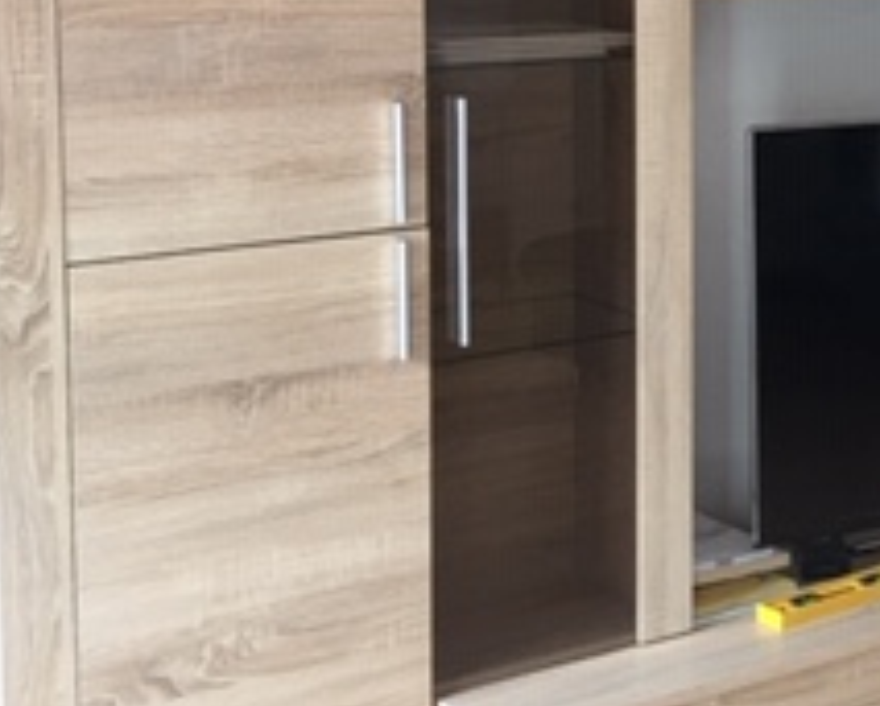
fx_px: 2217
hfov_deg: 20.5
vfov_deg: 17.9
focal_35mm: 85
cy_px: 87
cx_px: 1149
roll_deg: -1.5
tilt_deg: -5.3
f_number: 2.2
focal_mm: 4.15
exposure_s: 1/17
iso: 50
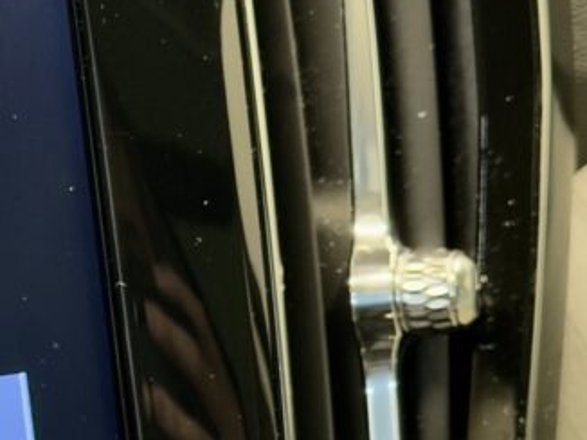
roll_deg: -0.6
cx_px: -230
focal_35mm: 151
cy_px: 384
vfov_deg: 9.8
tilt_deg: -20.7
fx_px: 2559
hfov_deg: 12.6
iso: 500
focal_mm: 6.76
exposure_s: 1/25
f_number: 1.78
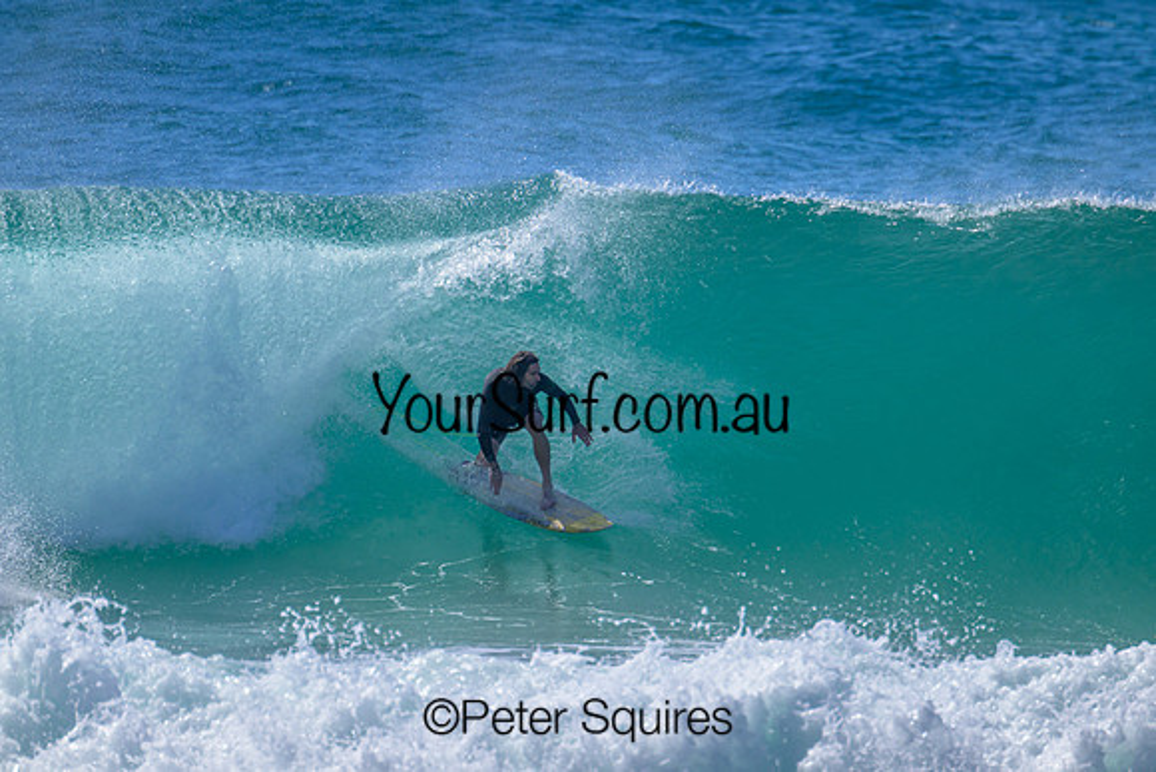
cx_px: 578
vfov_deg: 1.7
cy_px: 386
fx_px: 25694
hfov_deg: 2.6
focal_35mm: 800
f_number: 11
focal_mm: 800
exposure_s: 1/2000
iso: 800
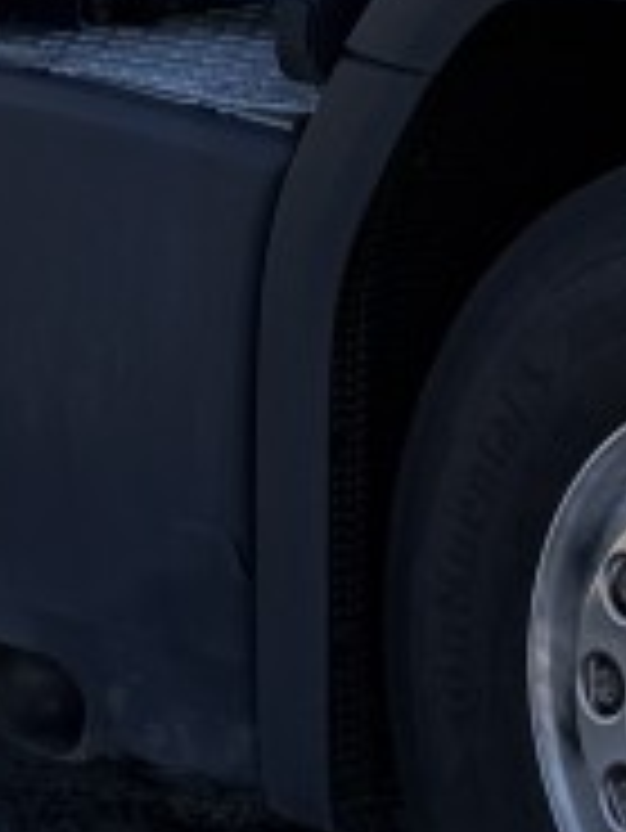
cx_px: 369
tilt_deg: +2.6
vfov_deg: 10.0
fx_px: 4504
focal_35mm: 187
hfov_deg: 7.9
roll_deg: -0.8
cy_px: -697
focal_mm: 6.76
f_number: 1.78
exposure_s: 1/2907
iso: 80
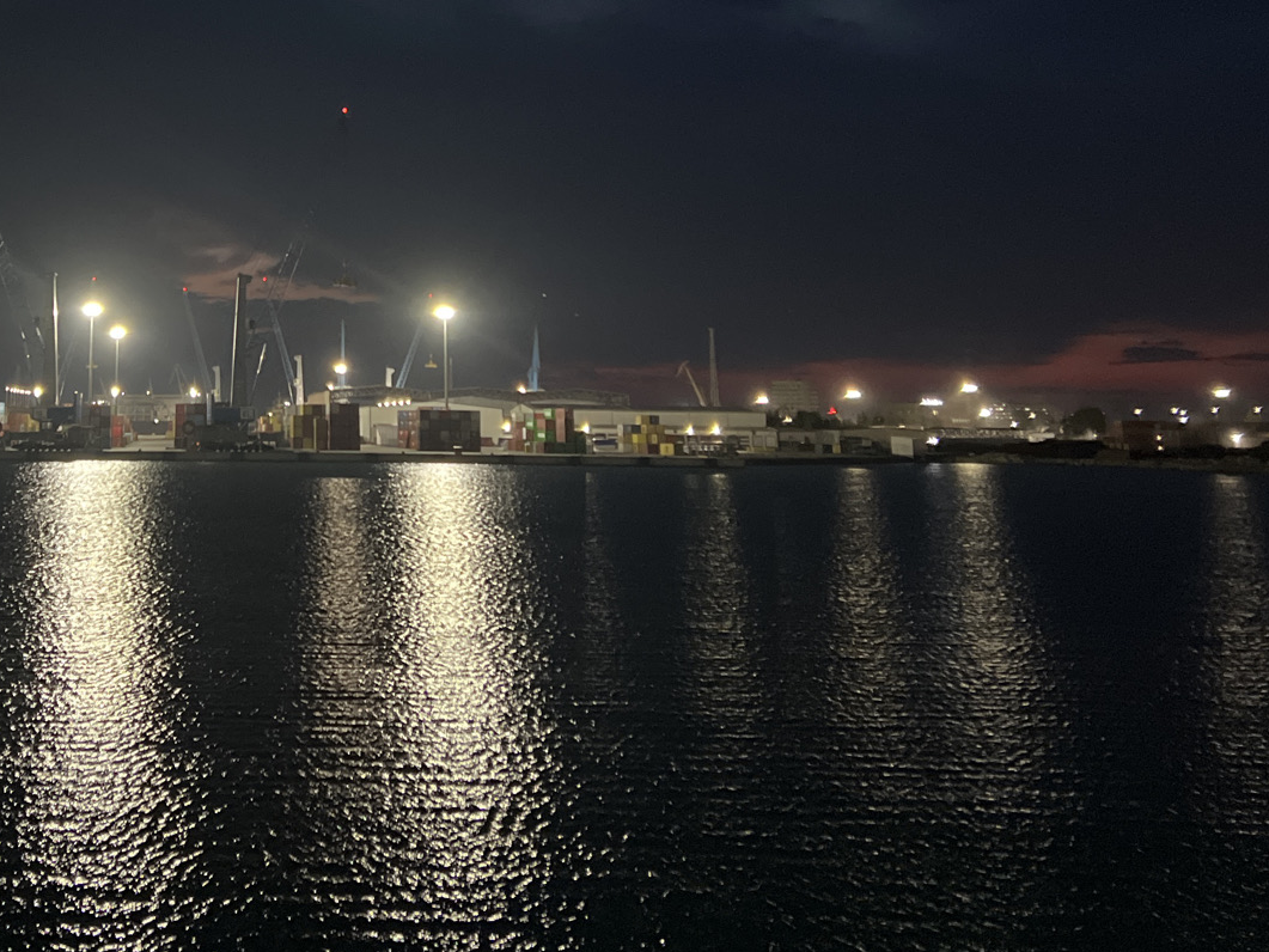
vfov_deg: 28.6
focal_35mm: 49
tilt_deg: +9.5
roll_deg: -0.1
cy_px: 103
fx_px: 1797
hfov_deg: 37.4
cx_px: 240
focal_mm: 5.7
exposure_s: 1/40
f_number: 1.5
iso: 400
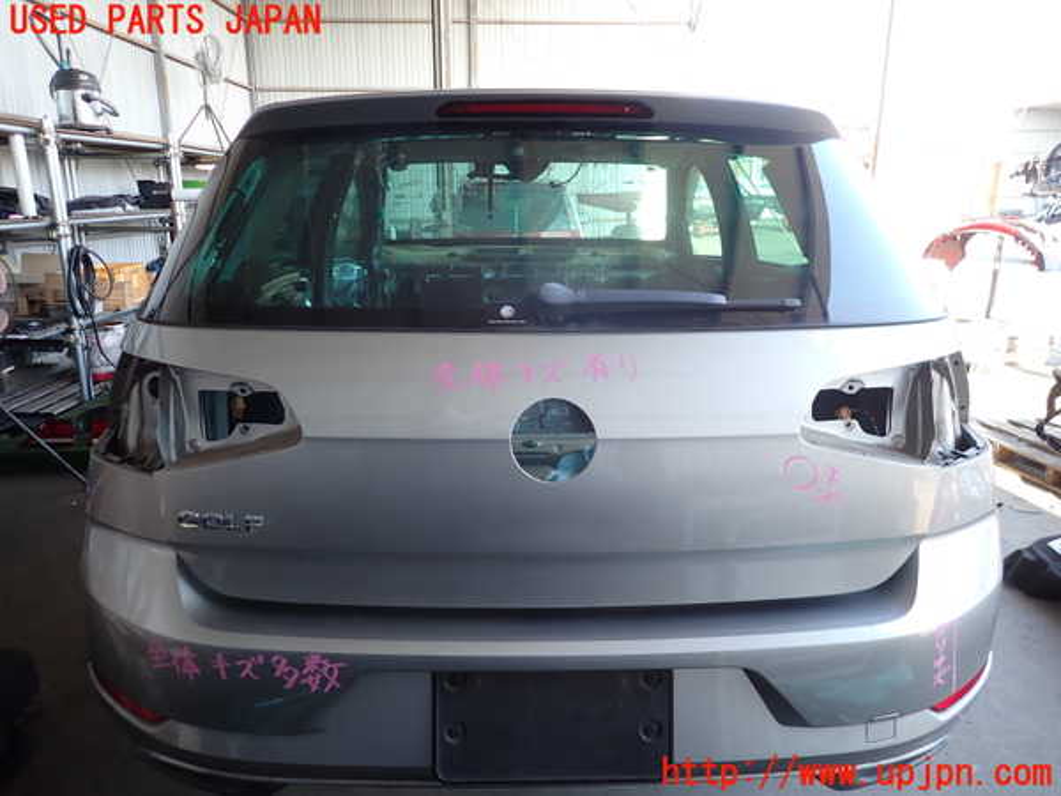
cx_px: 530
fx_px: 766
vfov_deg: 54.9
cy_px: 398
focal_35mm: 25
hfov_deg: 69.4
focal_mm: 4.5
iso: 100
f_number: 2
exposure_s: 1/60
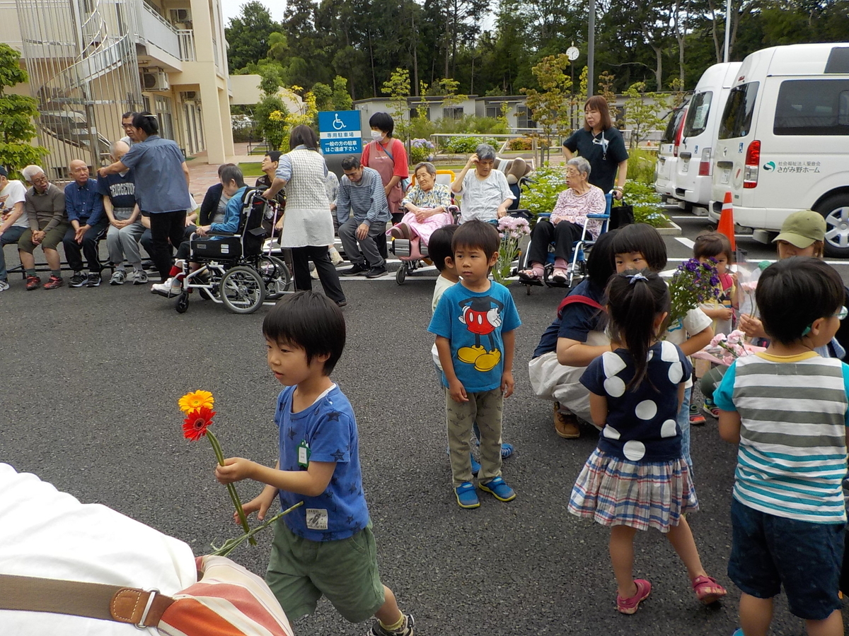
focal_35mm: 30
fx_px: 736
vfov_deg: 46.8
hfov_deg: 60.0
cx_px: 424
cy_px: 318
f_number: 3.3
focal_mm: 4.1
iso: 125
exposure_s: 1/800
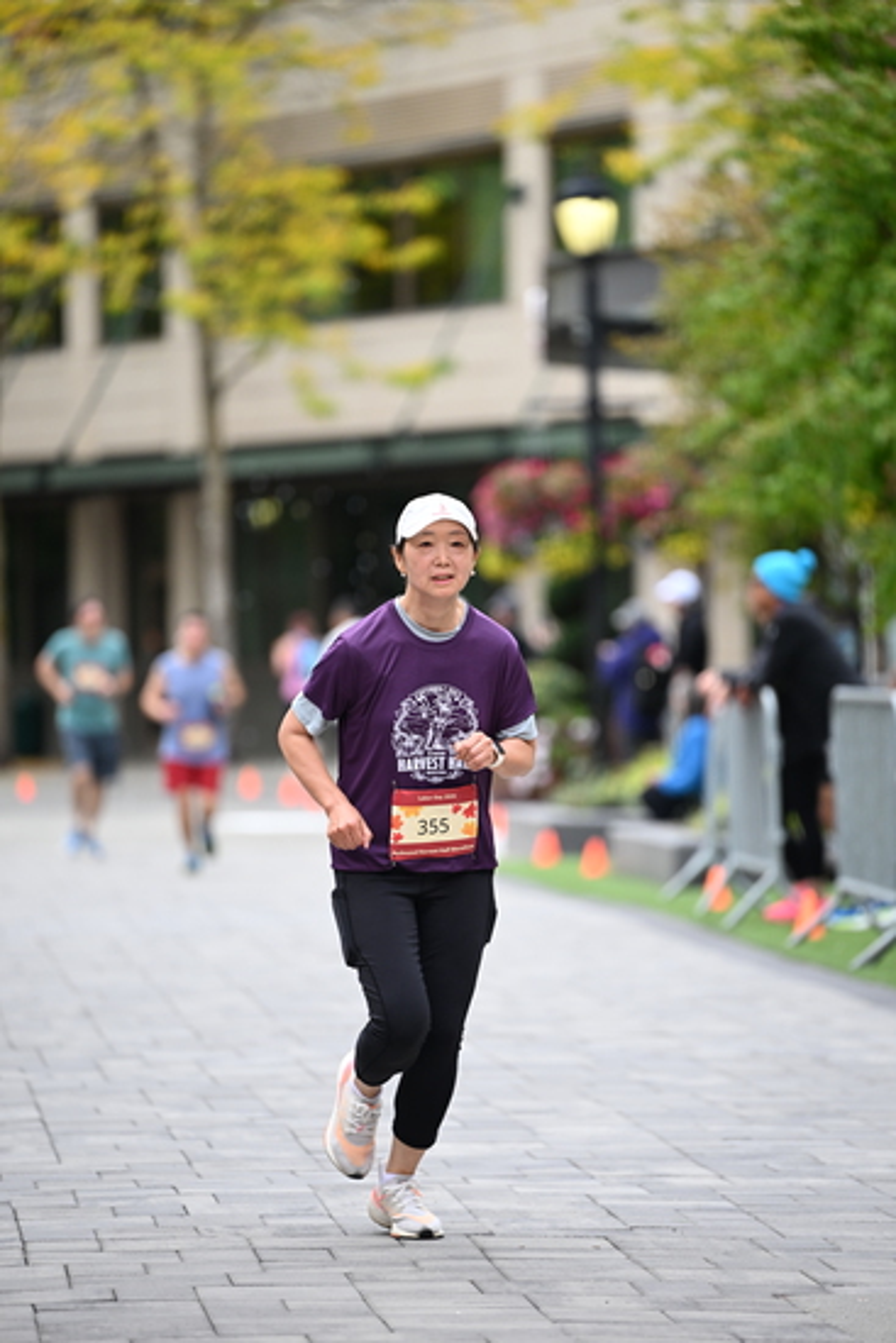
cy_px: 672
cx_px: 448
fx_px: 7461
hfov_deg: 6.9
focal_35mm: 200
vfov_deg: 10.3
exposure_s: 1/2000
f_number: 2.8
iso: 640
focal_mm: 200
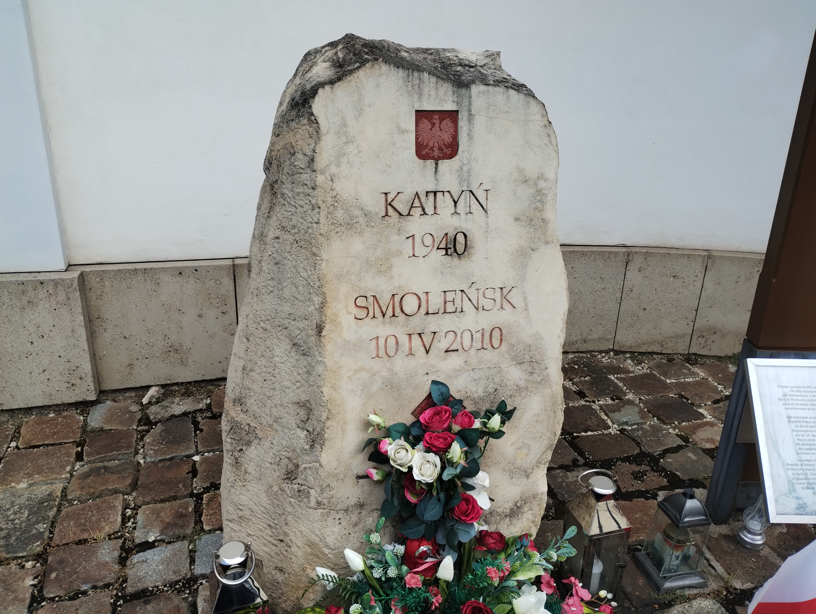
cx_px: 408
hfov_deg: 63.4
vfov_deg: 49.9
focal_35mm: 28
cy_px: 307
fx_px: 661
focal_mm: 4.27
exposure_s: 1/188
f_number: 1.8
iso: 100
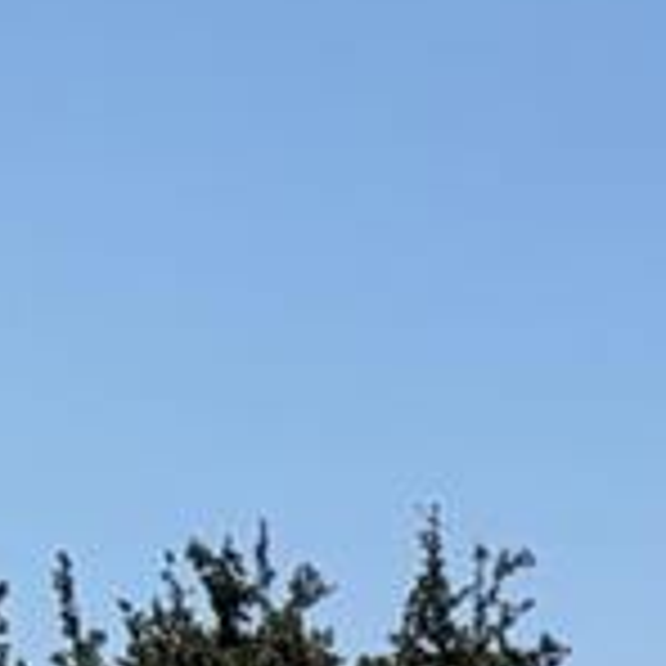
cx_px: 1940
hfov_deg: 6.7
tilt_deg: -13.9
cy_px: 2668
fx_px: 5202
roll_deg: +1.3
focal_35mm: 239
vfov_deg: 6.1
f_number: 1.6
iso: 64
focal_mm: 5.96
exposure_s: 1/7813
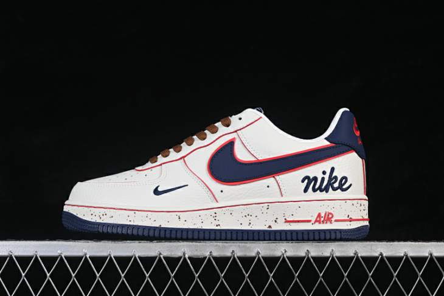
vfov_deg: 18.2
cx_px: 222
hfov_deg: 27.0
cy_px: 148
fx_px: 925
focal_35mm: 75
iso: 160
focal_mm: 50
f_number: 8
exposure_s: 1/80
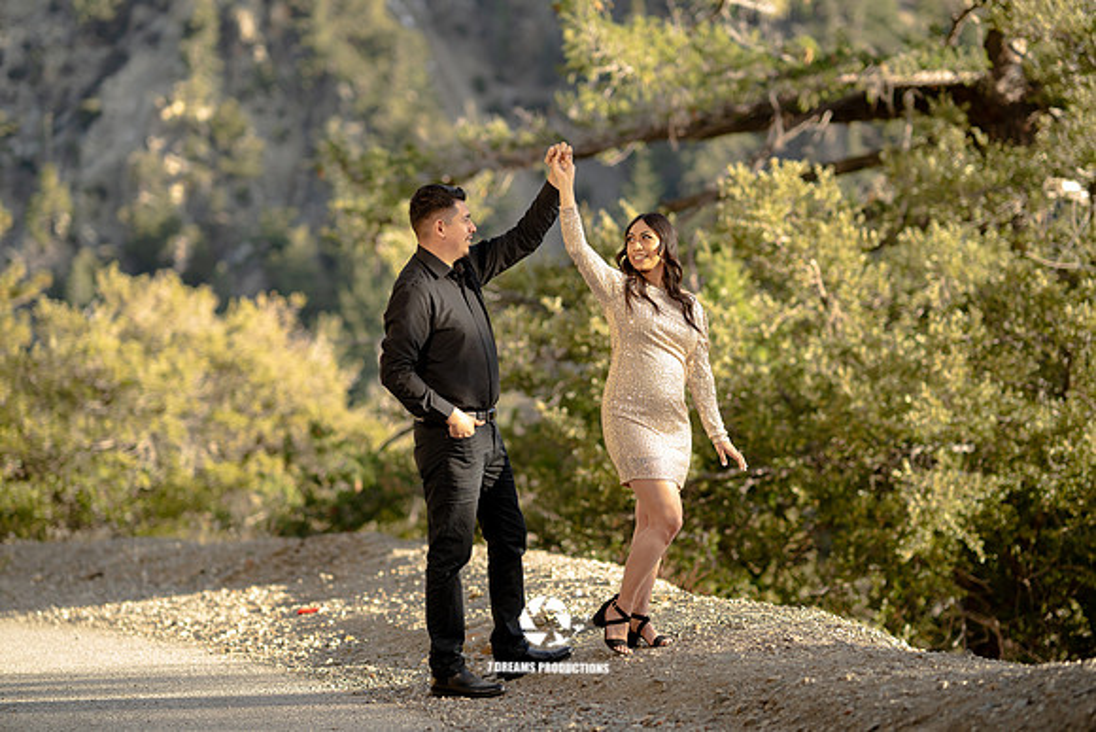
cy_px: 366
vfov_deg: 16.1
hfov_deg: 23.9
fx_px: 2588
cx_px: 548
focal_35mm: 85
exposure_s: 1/400
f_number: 1.8
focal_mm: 85
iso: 50
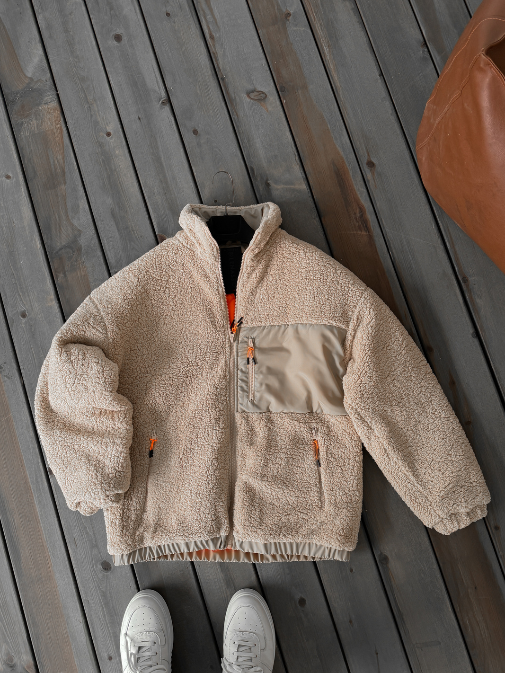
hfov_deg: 51.4
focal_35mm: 27
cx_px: 260
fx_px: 525
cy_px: 362
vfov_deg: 65.2
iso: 125
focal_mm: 6.86
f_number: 1.8
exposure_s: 1/120
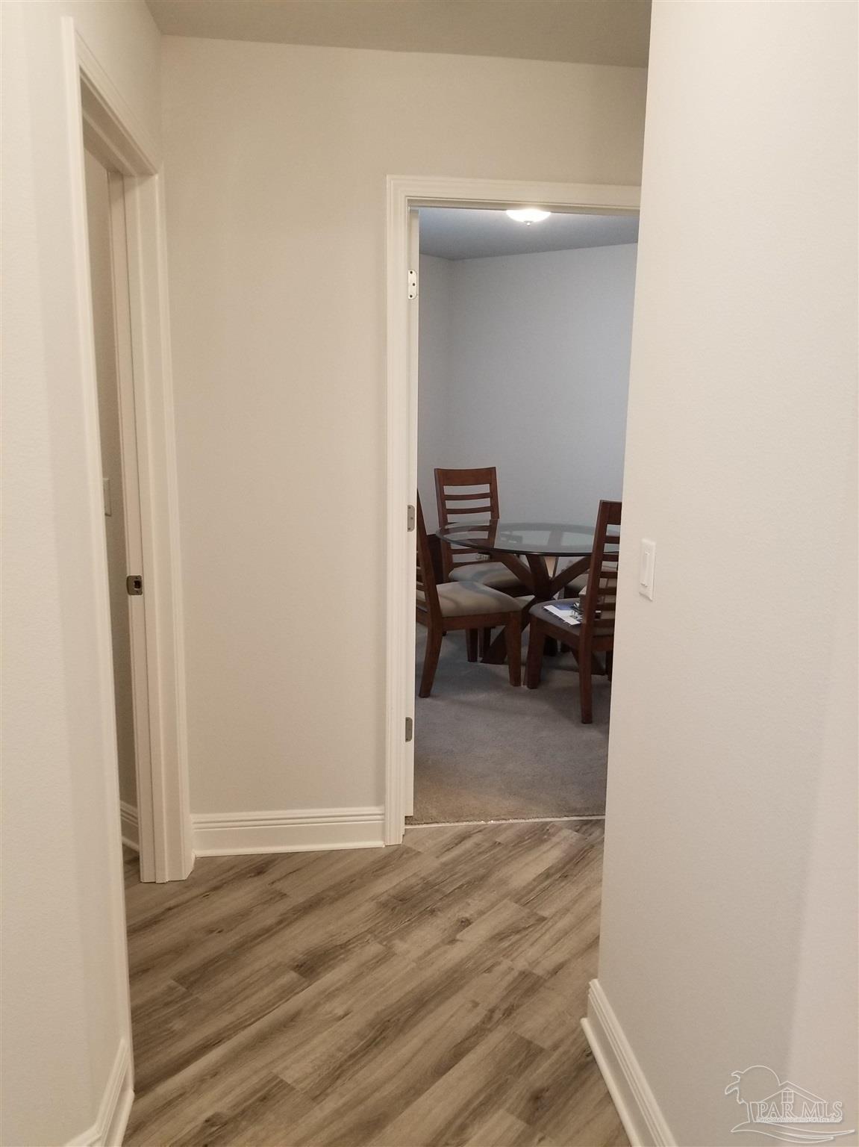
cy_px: 574
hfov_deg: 53.0
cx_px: 430
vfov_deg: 67.3
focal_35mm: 26
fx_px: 861
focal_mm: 4.25
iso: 160
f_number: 1.7
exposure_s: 1/40
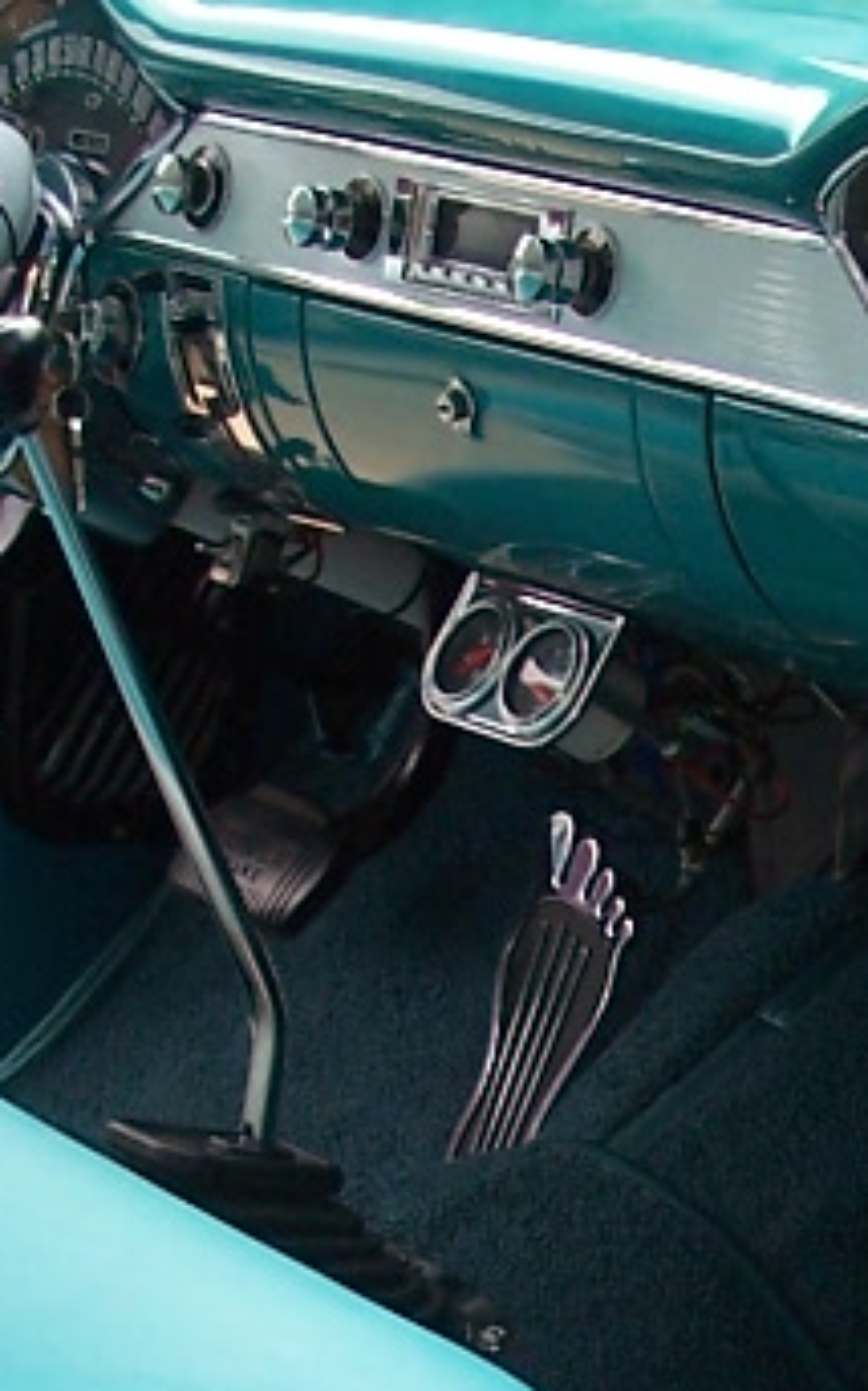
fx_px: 5343
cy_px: 1395
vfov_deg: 14.6
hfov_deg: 9.2
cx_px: 880
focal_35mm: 141
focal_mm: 6.3
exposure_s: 1/125
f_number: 2.8
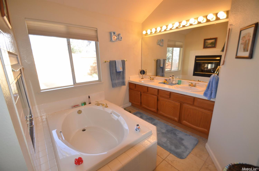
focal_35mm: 15
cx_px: 130
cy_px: 86
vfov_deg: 77.0
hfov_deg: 100.5
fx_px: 108
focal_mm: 10
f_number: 3.5
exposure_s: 1/80
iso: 200
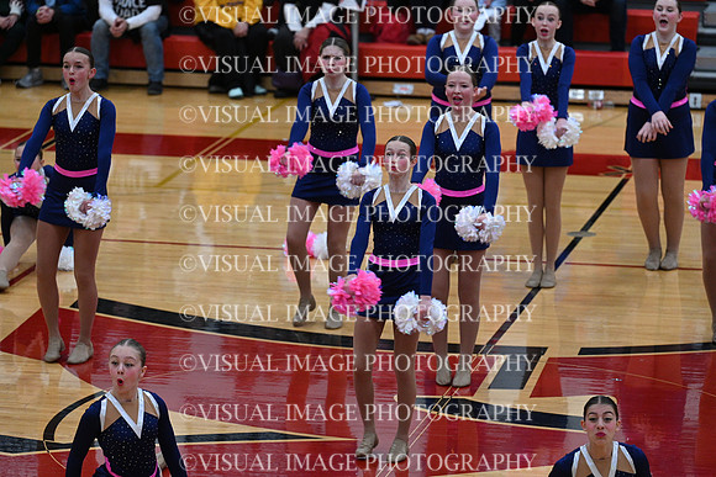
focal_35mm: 185
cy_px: 238
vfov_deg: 7.4
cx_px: 358
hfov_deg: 11.1
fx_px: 3680
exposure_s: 1/400
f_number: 4
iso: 4000
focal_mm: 185
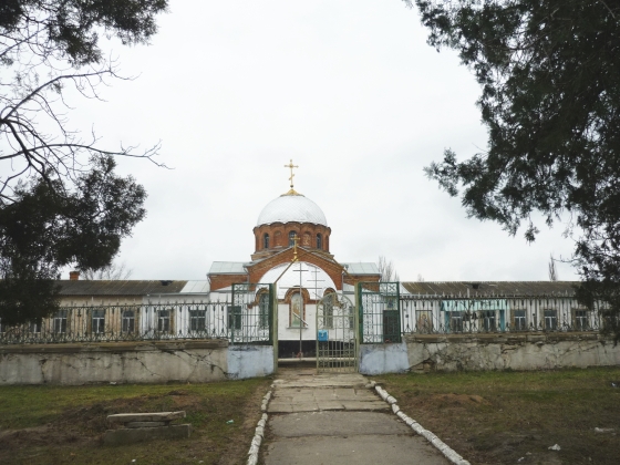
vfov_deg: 42.9
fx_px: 591
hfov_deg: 55.4
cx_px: 310
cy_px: 232
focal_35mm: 33
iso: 100
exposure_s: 1/160
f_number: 8
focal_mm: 5.5
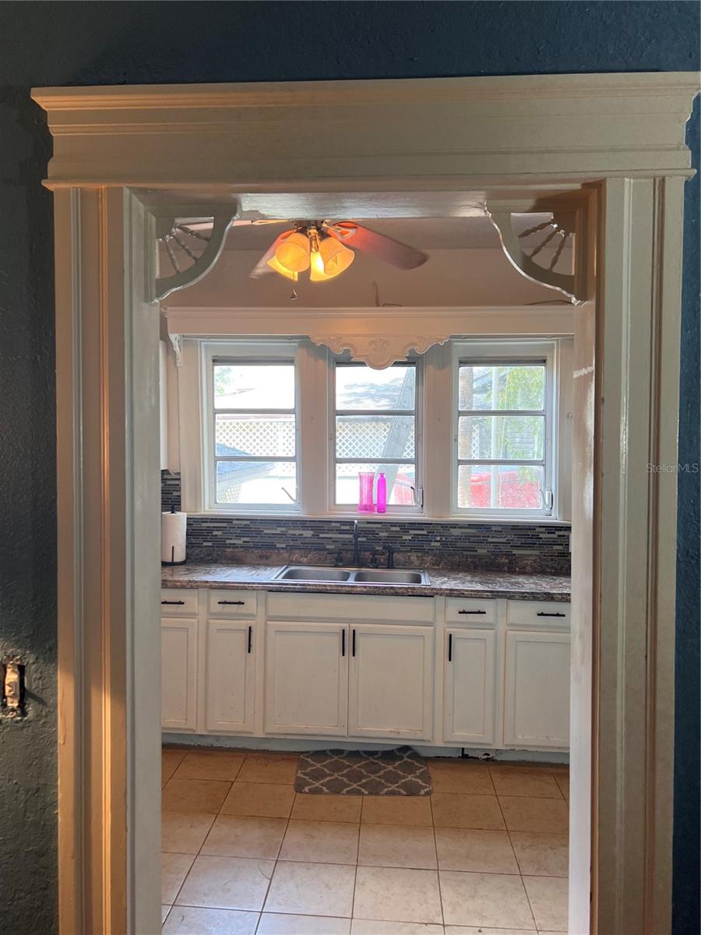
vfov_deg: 67.3
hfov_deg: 53.1
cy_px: 468
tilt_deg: -0.8
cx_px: 350
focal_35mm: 26
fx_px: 702
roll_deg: -0.1
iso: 80
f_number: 1.5
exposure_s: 1/60
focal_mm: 5.7
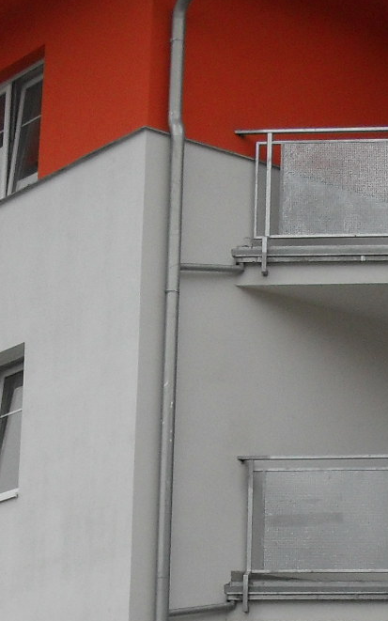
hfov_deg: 11.3
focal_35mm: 115
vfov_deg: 17.8
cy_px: 598
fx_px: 1946
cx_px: 383
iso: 100
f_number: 3.2
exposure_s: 1/125
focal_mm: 6.3
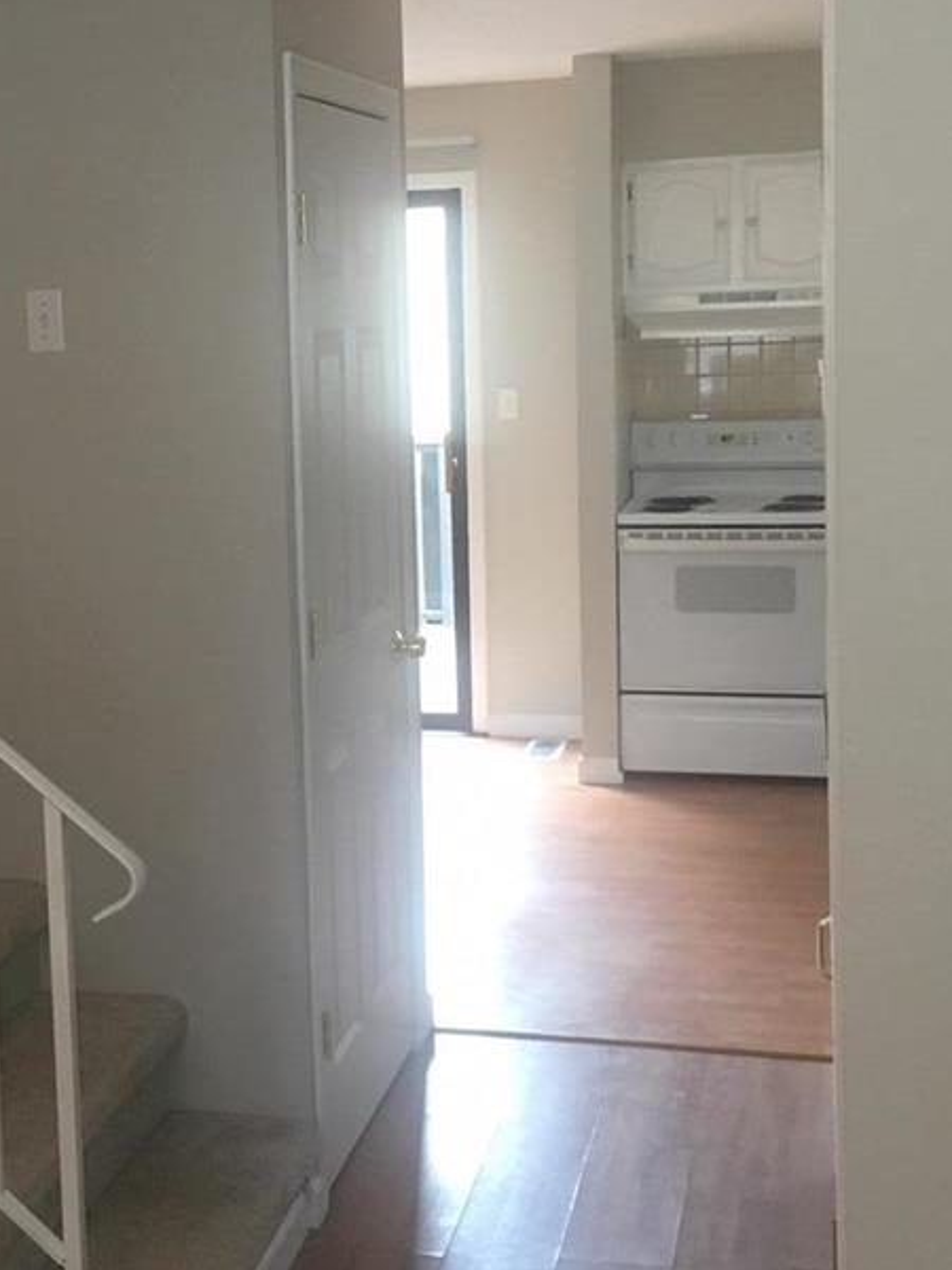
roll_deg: +3.4
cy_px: 546
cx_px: 190
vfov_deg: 33.2
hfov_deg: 24.8
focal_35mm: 58
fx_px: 2127
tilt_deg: -6.6
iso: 125
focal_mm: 4.15
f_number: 2.2
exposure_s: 1/30
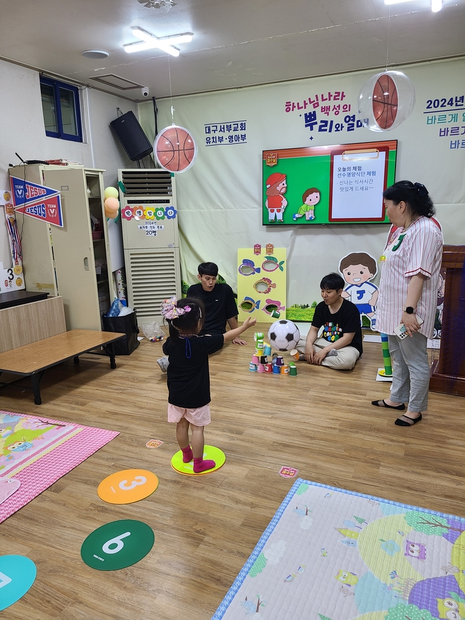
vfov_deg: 67.3
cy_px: 310
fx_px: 466
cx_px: 232
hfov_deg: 53.1
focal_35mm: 26
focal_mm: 5.4
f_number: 1.8
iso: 100
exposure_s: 1/60.2
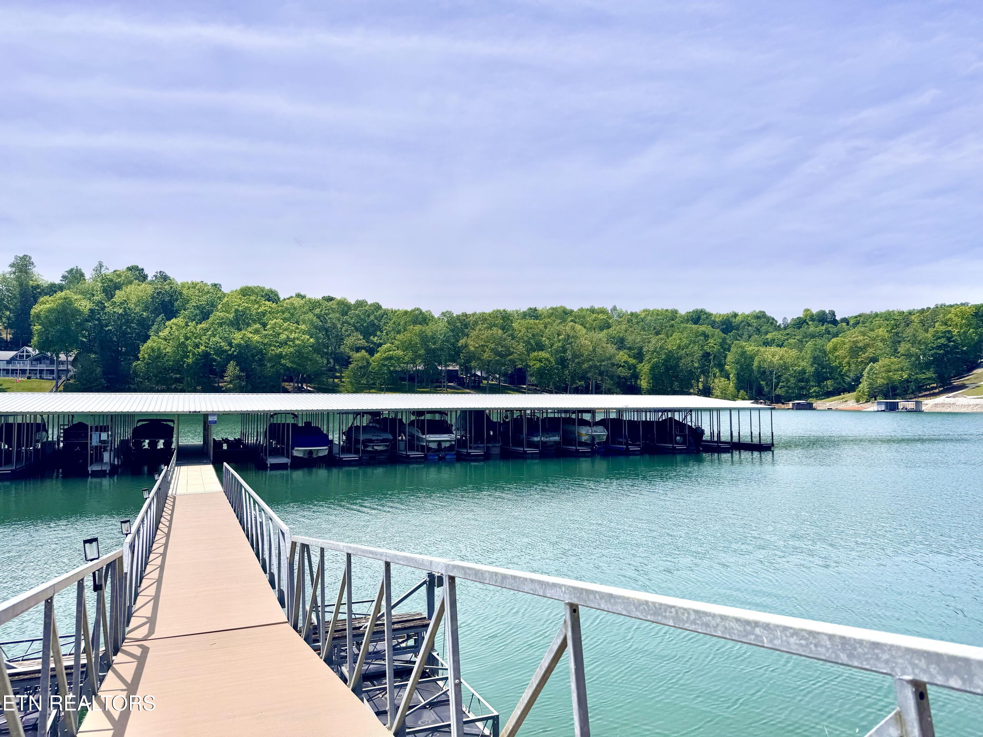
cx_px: 492
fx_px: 682
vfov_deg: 56.8
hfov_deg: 71.6
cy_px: 368
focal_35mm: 24
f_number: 1.78
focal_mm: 6.76
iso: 80
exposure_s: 1/9009
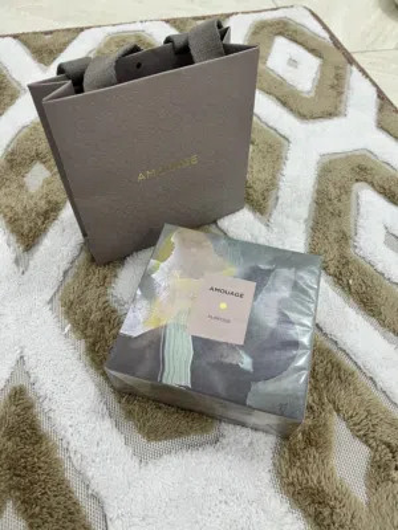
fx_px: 399
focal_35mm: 26
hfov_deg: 53.1
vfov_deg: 67.3
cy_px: 265
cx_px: 199
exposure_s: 1/50
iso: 80
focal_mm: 5.7
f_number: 1.5
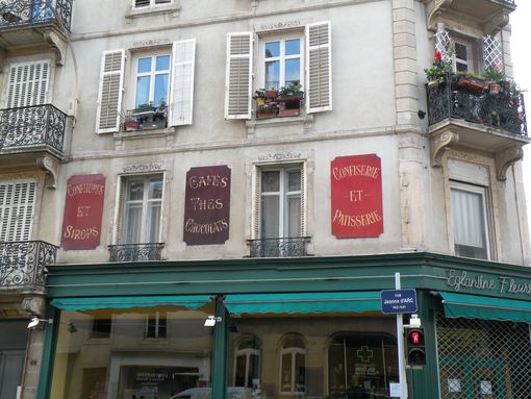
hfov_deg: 44.8
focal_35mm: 42
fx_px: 645
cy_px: 200
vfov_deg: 34.4
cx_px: 266
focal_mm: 7.4
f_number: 4
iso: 64
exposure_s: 1/86.3
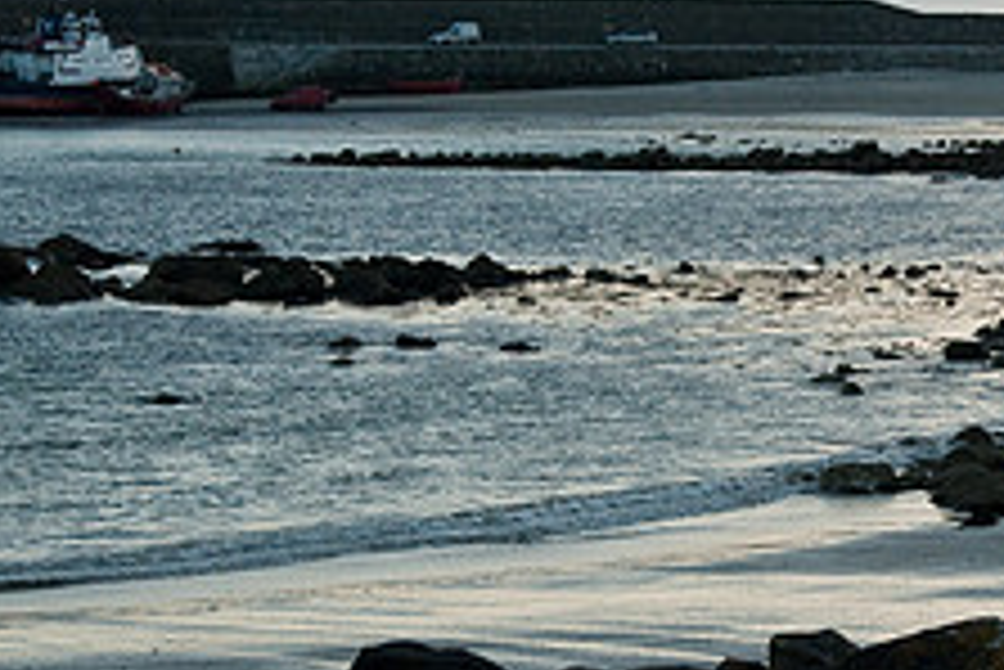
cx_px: 1009
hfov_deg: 10.5
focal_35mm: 195
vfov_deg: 7.1
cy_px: 342
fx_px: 5442
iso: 400
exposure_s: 1/320
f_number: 9
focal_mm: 50
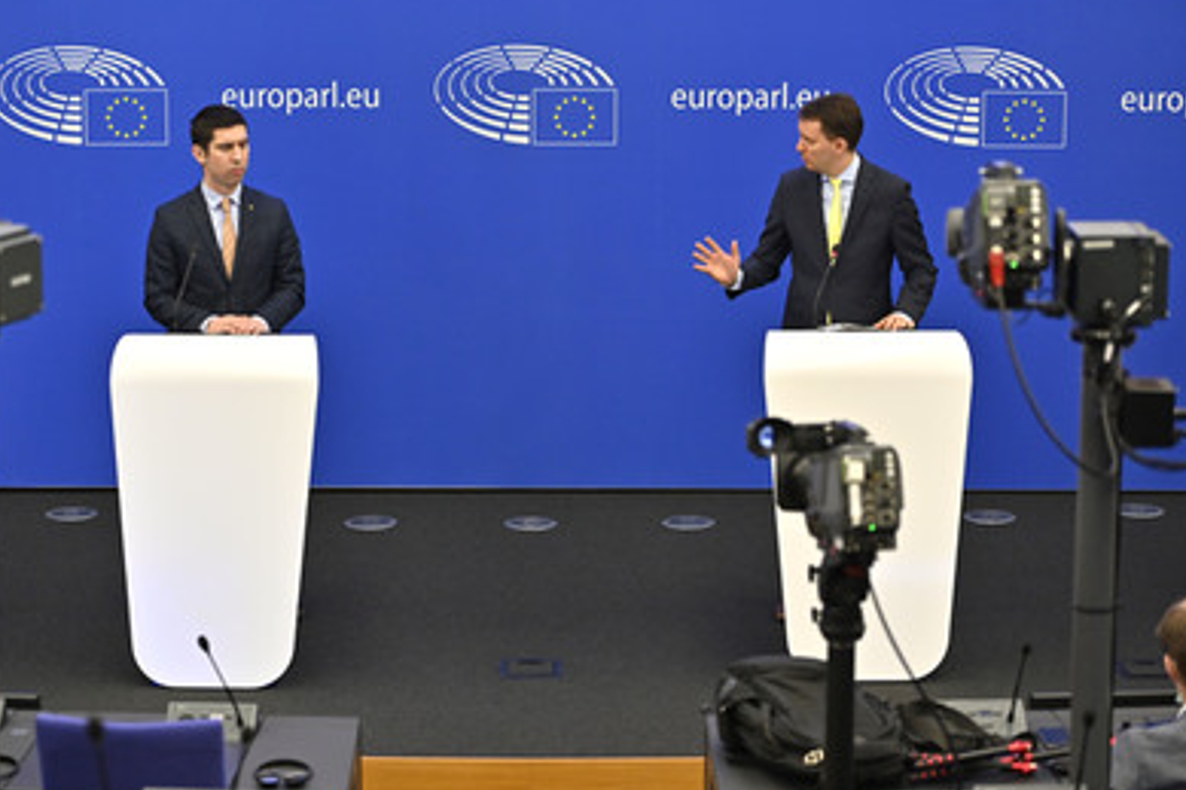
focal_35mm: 95
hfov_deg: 21.5
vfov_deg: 14.4
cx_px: 529
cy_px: 412
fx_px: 3128
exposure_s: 1/400
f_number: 2.8
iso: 1600
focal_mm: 82
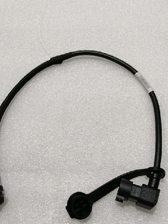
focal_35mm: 35
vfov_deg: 52.0
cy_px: 140
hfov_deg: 40.7
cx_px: 82
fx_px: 226
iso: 160
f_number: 1.8
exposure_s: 1/33.3
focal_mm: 3.98
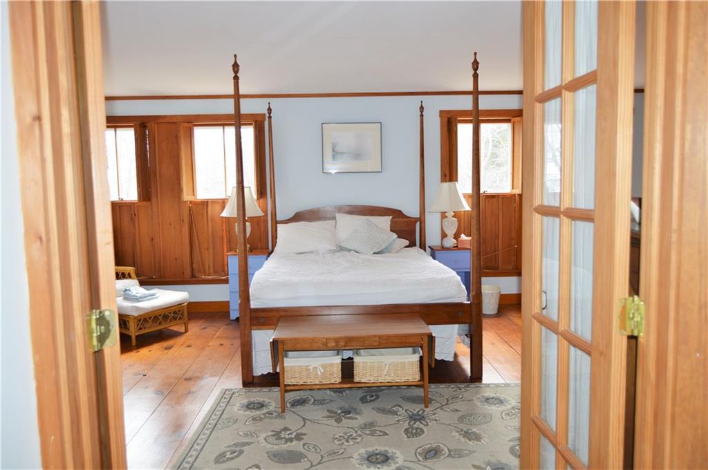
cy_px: 235
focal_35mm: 27
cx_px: 354
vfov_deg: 47.8
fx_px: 530
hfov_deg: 67.4
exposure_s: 1/125
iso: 220
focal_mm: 18
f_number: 4
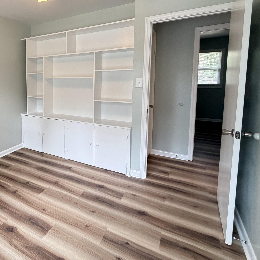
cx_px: 42
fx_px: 195
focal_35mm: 23
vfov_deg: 66.2
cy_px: 96
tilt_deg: -4.9
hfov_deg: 60.3
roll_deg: +1.2
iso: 500
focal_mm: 2.22
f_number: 2.2
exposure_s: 1/60
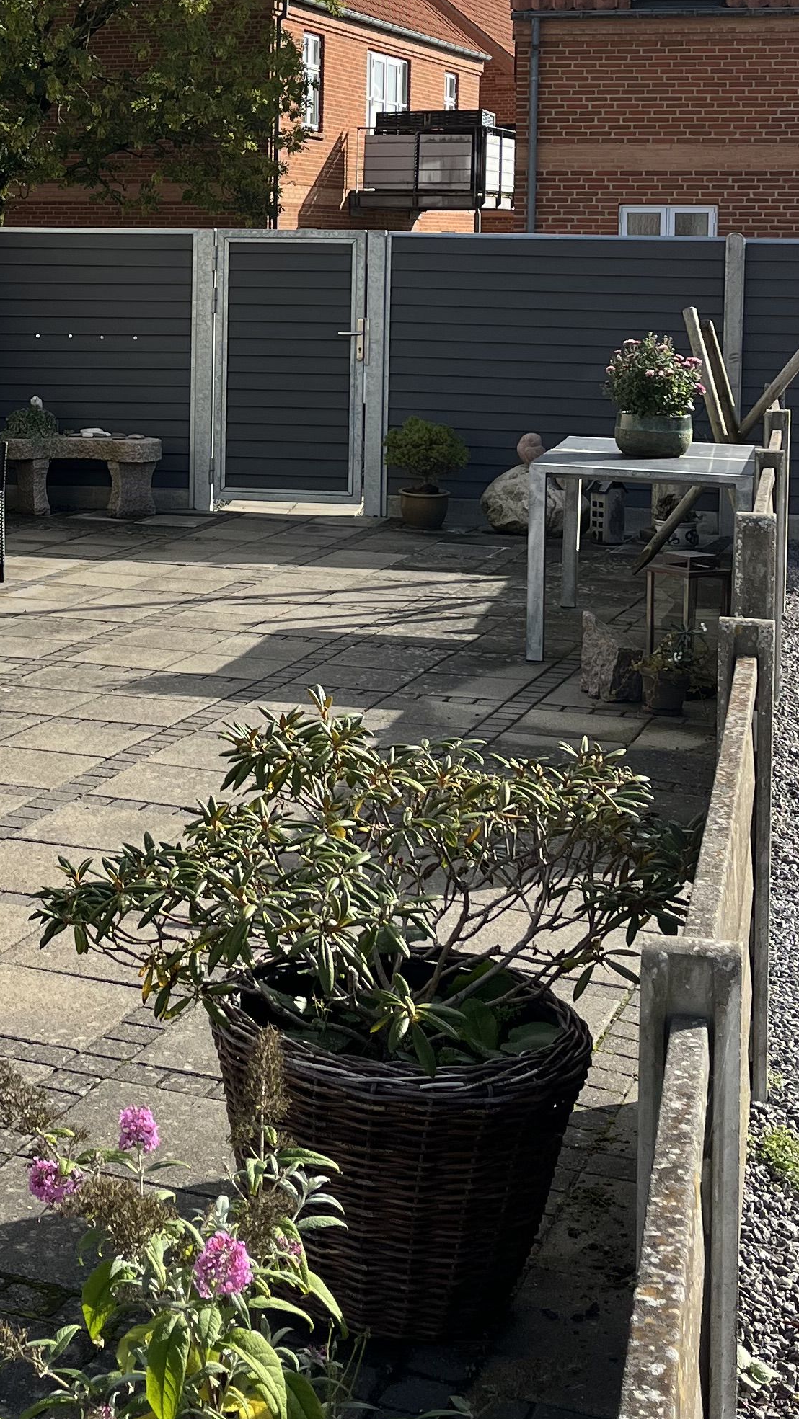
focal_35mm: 58
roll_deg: -0.3
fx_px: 2184
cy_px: 319
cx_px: 96
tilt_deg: -2.1
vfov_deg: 35.1
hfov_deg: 20.4
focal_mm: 5.1
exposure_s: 1/3876
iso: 50
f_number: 1.6
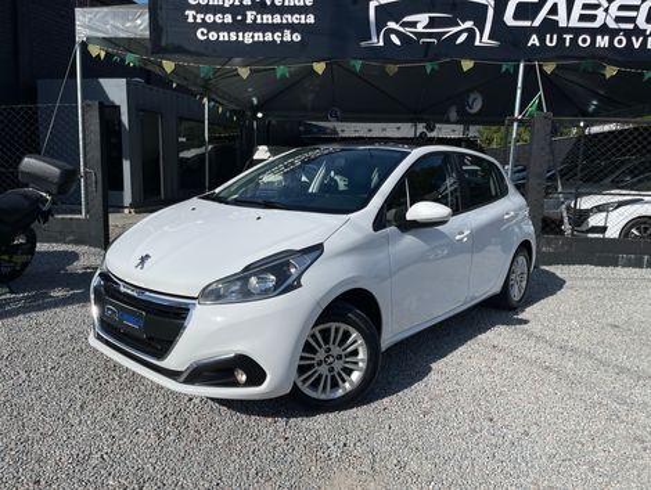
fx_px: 471
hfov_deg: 69.3
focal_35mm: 25
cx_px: 326
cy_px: 245
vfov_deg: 55.0
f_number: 1.6
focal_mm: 5.1
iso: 32
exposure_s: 1/10989
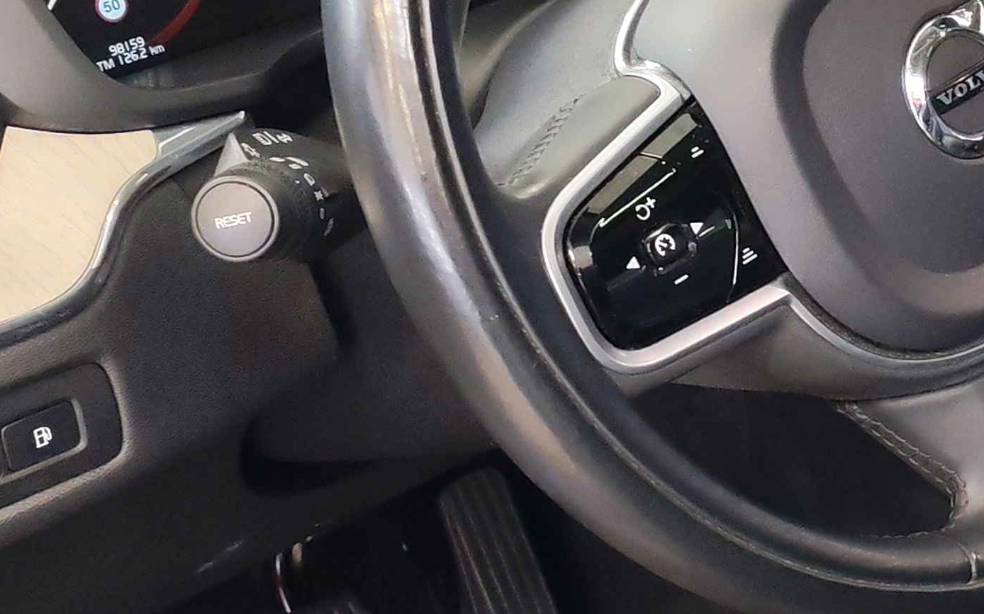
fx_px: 2601
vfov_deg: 13.5
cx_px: 1229
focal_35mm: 97
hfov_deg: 19.9
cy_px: 365
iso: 1000
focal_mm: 6.12
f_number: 1.9
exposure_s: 1/50
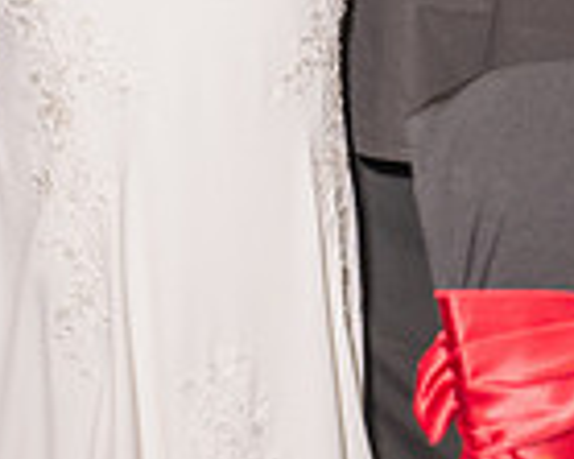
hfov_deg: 7.8
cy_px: -329
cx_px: 937
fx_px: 4125
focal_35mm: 243
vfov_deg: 6.2
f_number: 4.5
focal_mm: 62
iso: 800
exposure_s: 1/200
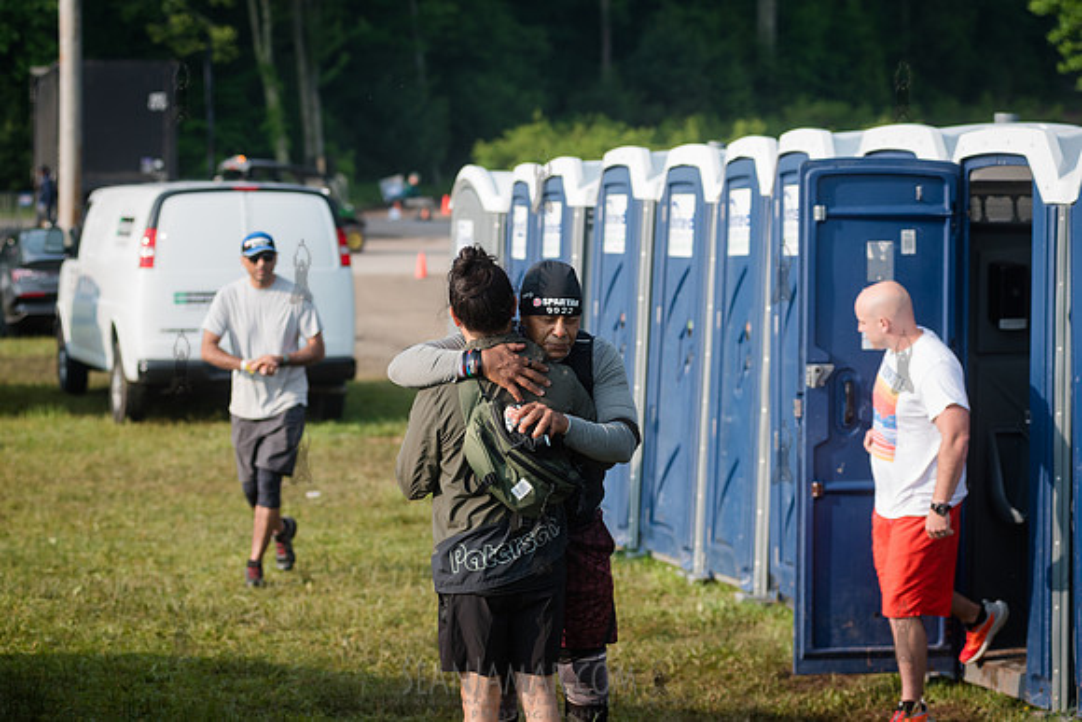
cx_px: 518
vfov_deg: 12.1
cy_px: 362
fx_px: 3394
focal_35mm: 113
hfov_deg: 18.1
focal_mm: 105
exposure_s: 1/1600
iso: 320
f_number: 4
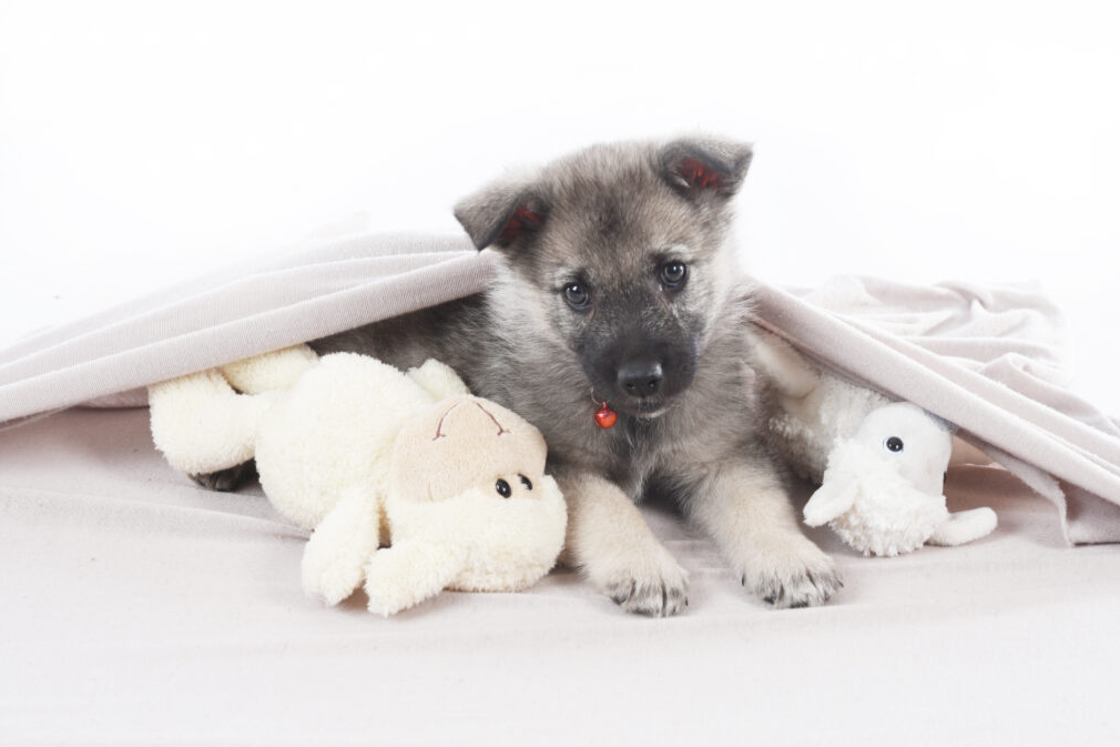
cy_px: 370
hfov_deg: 28.8
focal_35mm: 70
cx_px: 567
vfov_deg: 19.5
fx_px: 2177
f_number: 9
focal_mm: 46
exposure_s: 1/80
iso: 100
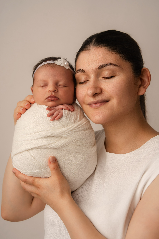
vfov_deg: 31.0
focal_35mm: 65
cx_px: 80
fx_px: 431
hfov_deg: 20.9
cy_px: 120
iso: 100
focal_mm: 65
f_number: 5.6
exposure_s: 1/160
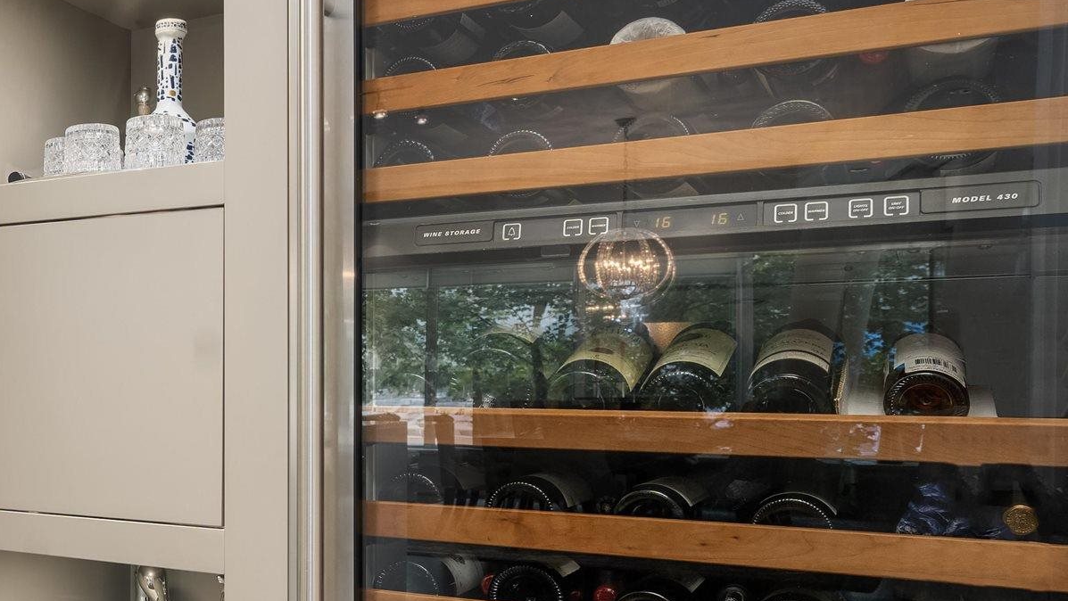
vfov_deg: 27.6
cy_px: 390
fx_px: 1218
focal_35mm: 43
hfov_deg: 41.5
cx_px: 12
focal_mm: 16
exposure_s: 3.2
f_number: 8
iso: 320
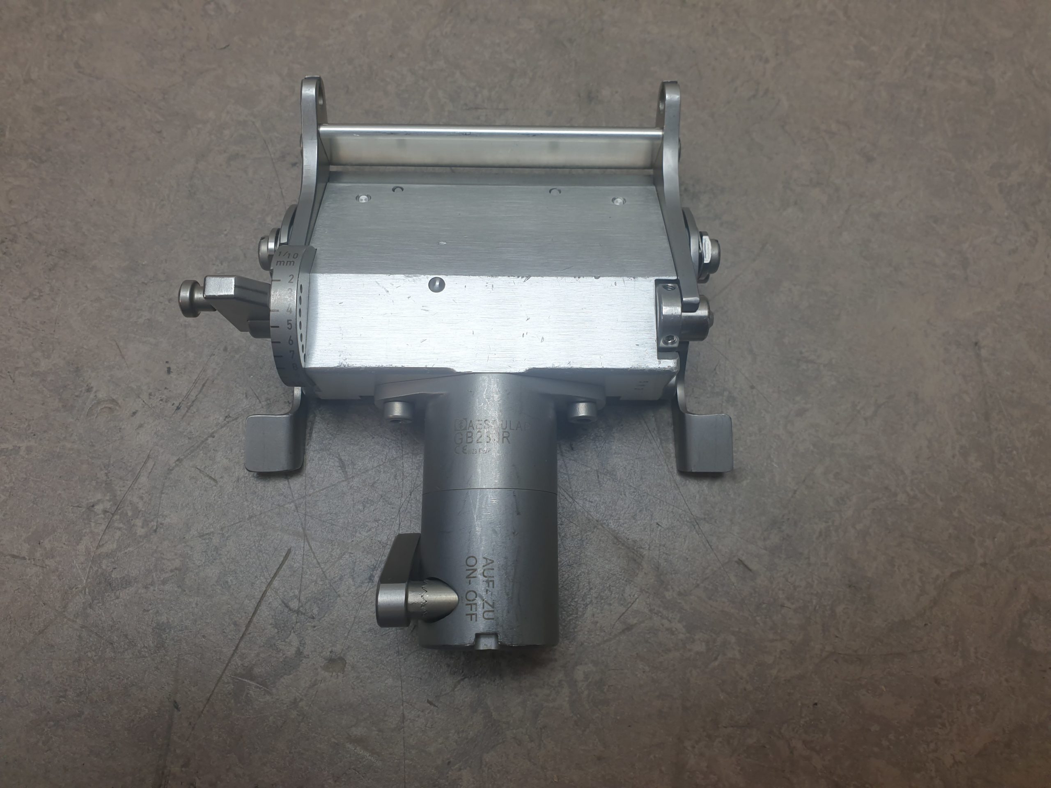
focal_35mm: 26
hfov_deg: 67.3
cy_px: 394
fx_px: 789
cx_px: 526
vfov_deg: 53.1
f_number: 2.4
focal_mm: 4.3
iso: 50
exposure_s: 1/119
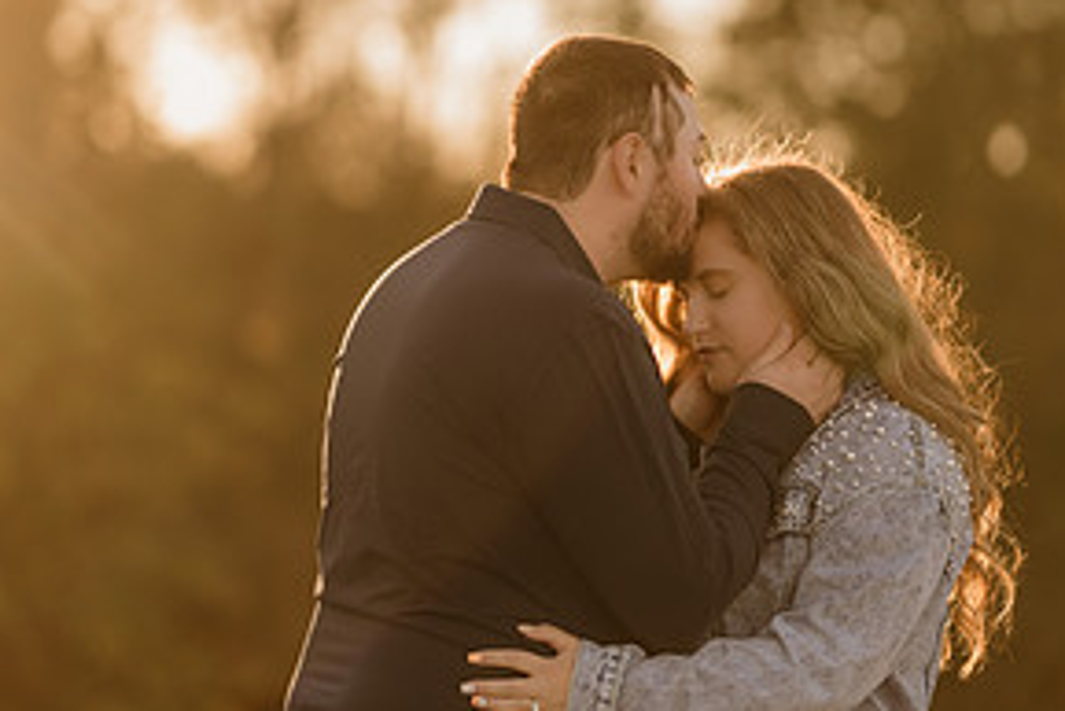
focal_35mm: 132
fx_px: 3907
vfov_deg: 10.4
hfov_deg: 15.5
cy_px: 225
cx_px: 547
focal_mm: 85
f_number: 1.4
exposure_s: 1/1000
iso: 50
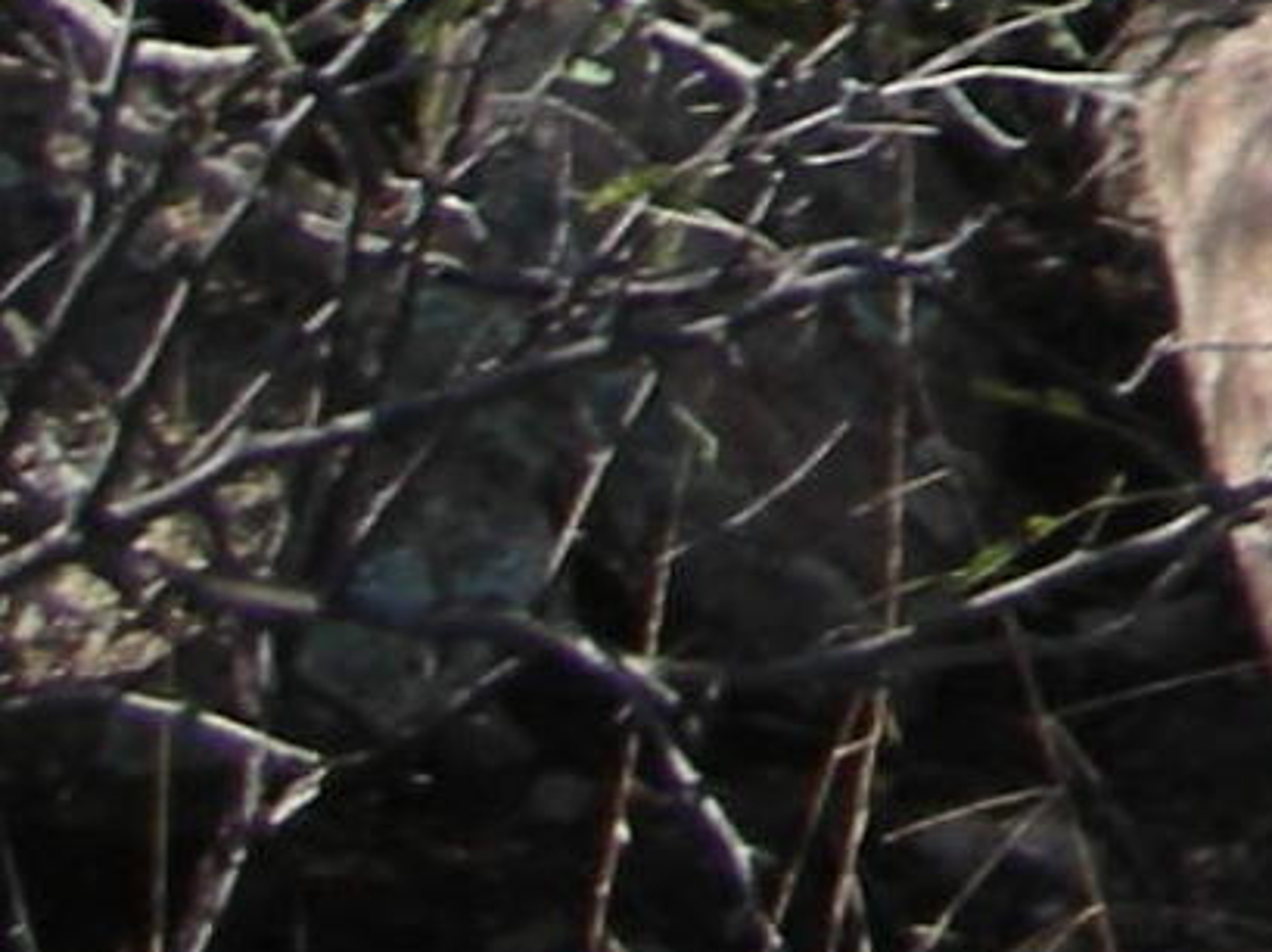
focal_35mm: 257
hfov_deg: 6.9
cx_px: 3816
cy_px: -2371
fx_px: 9435
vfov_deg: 5.3
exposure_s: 1/424
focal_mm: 5.8
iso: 50
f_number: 3
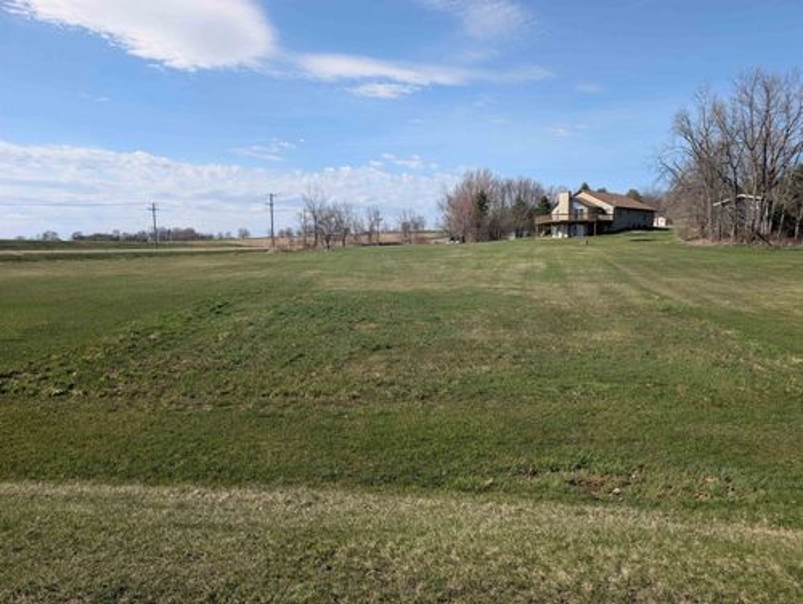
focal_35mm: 24
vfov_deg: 56.9
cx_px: 402
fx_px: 557
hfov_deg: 71.5
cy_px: 302
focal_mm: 6.9
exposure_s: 1/999
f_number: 1.68
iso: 22
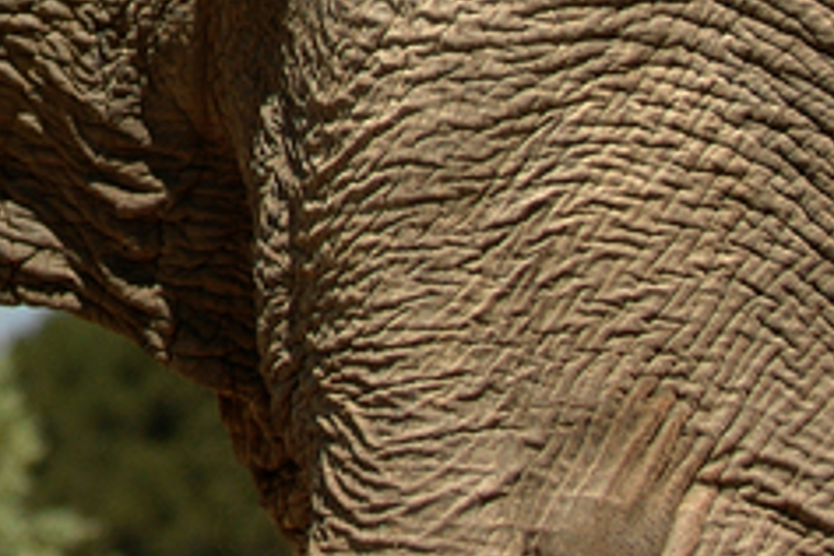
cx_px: -528
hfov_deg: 5.1
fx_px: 9220
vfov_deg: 3.4
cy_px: -443
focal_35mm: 398
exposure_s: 1/5000
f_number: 2.8
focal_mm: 70
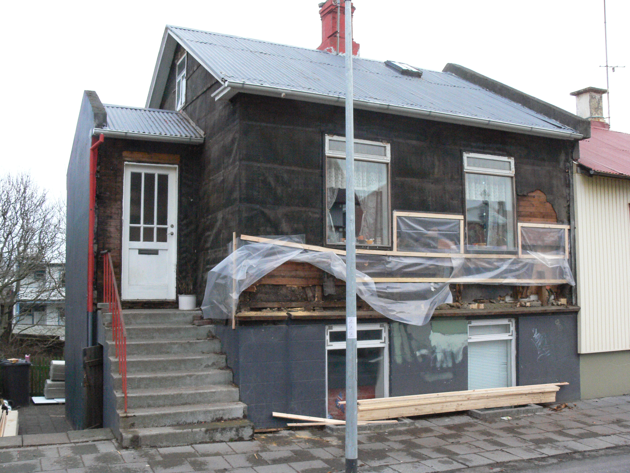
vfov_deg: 40.7
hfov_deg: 52.6
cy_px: 236
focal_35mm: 35
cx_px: 315
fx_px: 637
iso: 400
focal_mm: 7.4
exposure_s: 1/125
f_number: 4
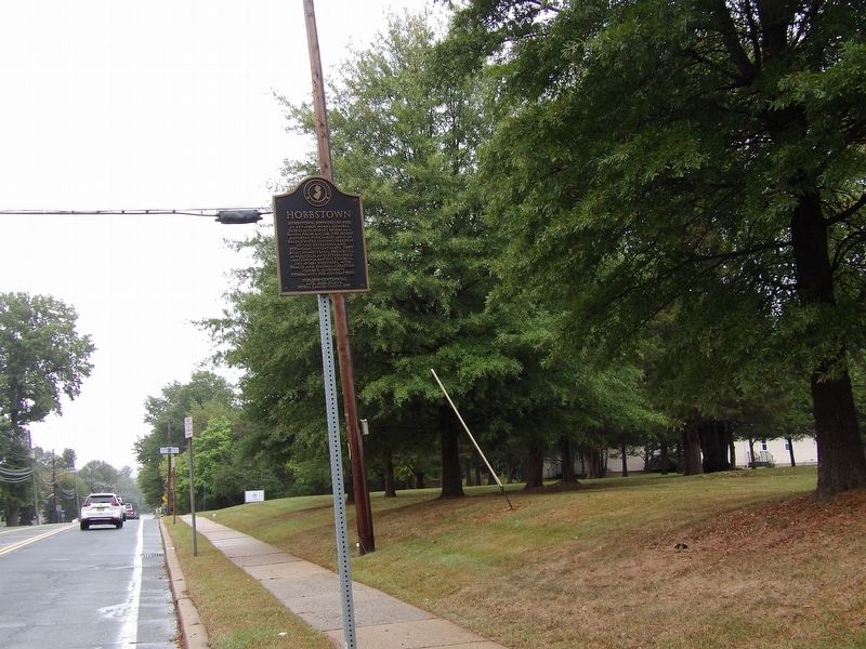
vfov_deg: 36.8
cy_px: 324
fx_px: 976
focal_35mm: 39
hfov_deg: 47.9
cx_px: 433
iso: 100
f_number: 3.7
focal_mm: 7
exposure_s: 1/80
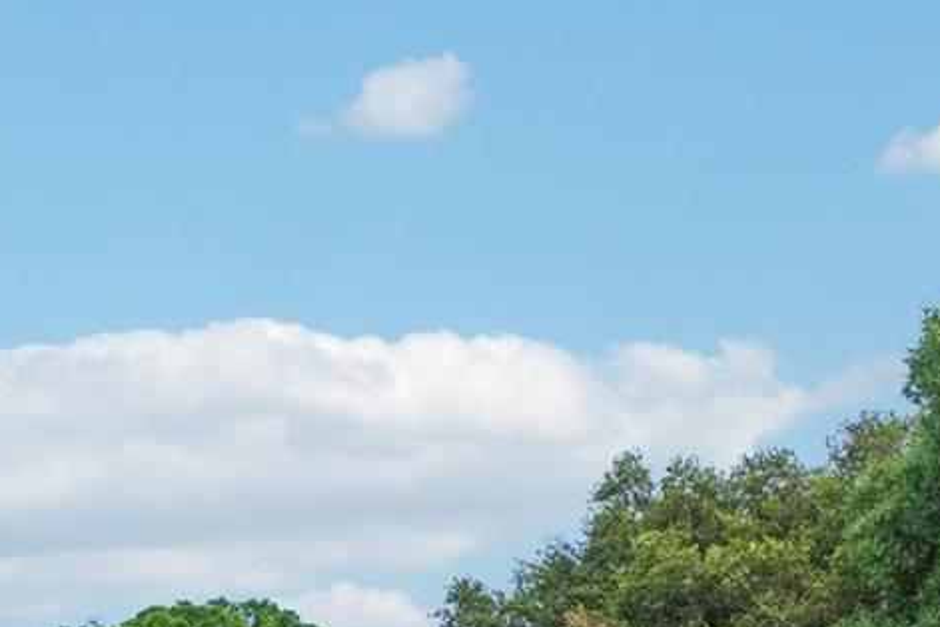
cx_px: 714
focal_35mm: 51
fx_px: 1332
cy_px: 998
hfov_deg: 37.8
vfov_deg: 21.3
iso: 100
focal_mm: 10
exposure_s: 1/90
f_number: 8
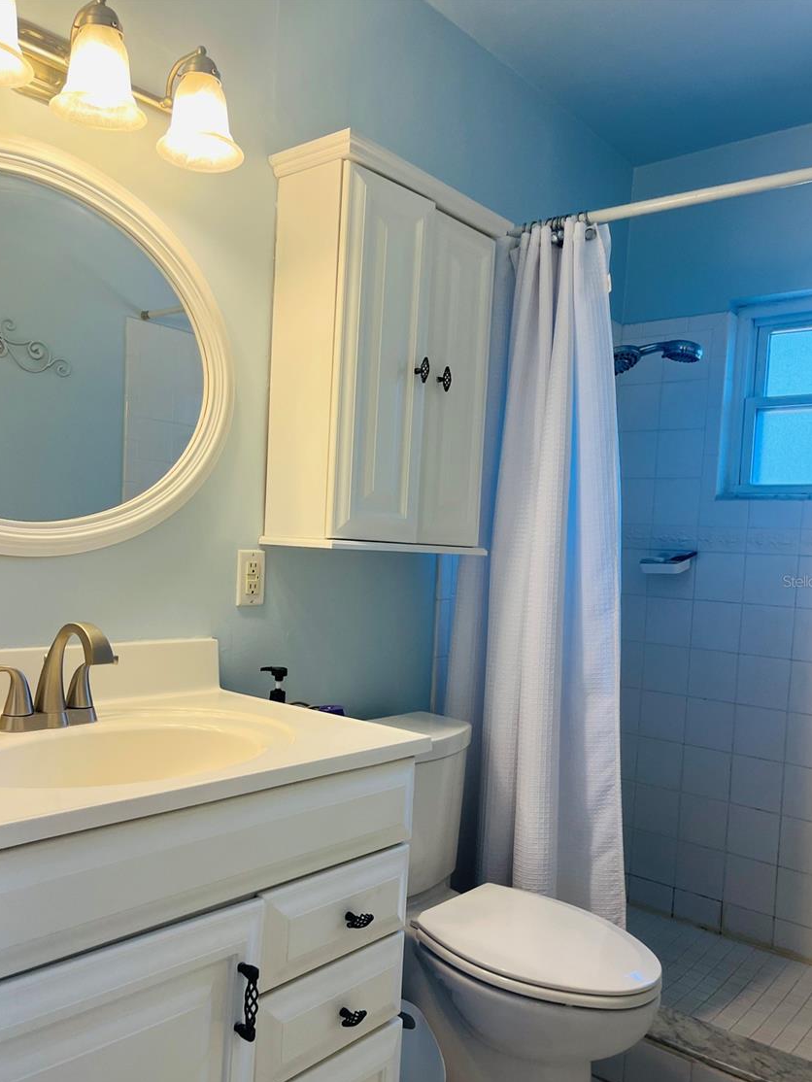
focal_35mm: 28
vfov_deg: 63.4
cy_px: 581
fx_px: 875
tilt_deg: -2.8
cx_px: 415
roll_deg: -2.5
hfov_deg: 49.8
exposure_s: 1/120
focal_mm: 5.1
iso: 64
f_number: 1.6
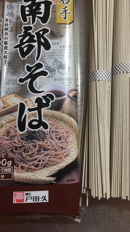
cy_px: 99
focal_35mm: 37
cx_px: 88
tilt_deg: -75.4
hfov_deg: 31.7
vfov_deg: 53.8
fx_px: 227
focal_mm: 4.15
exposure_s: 1/33
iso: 200
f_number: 2.2
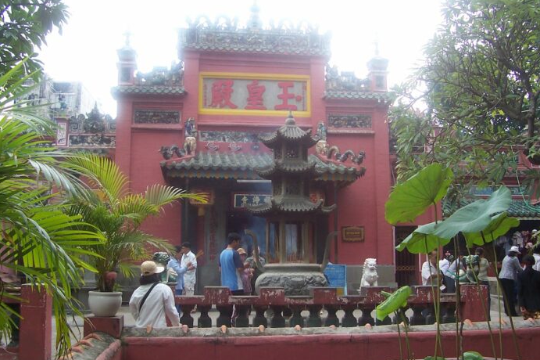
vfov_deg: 34.2
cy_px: 173
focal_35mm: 39
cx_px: 270
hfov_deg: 49.6
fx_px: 585
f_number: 2.8
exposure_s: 1/350
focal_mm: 5.6
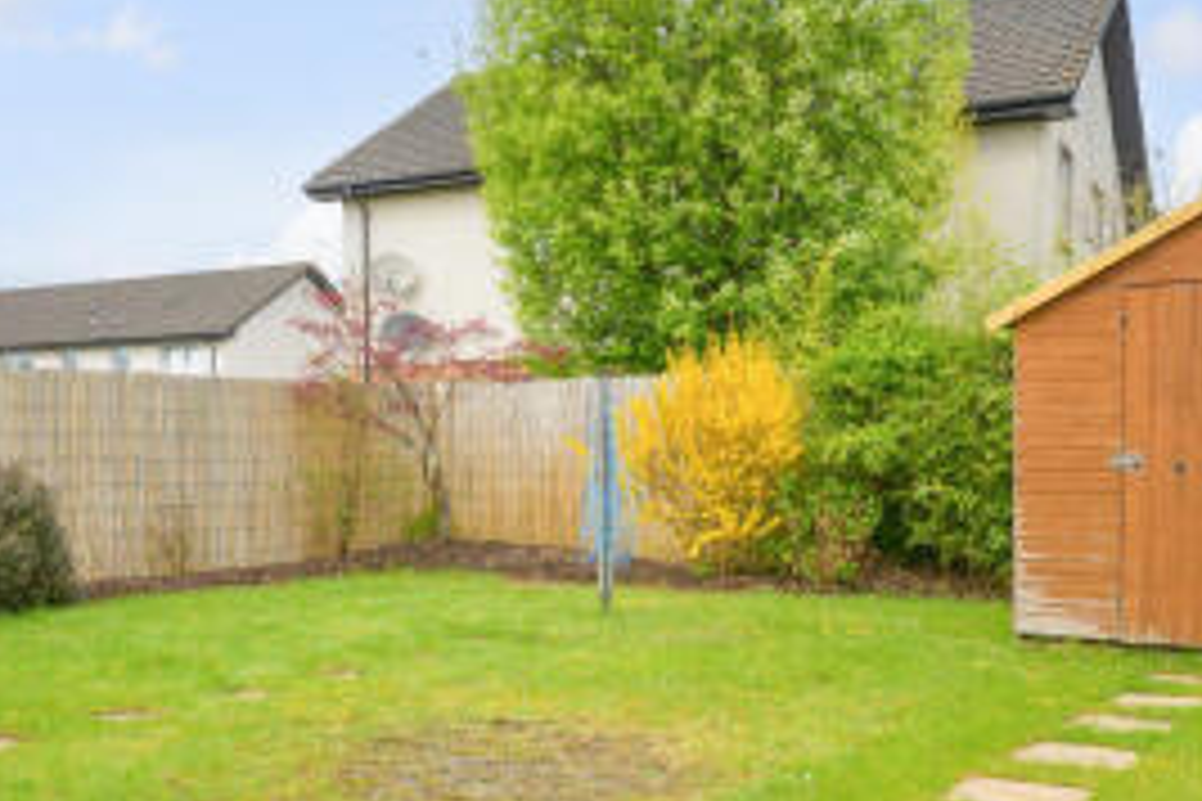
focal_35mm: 42
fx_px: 1399
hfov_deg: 46.4
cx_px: 513
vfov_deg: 31.6
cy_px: 556
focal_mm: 23.5
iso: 500
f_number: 8
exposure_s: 1/640
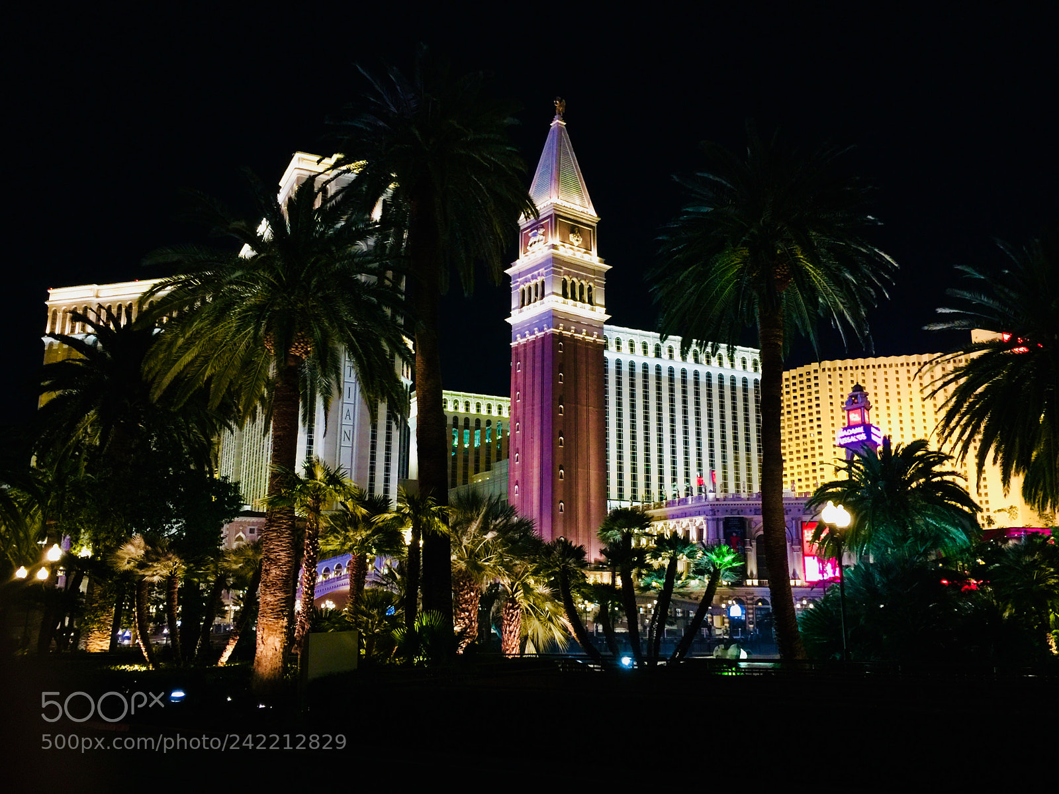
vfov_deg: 48.2
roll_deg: -0.9
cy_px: 397
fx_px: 887
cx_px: 530
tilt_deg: +13.0
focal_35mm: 29
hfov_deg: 61.7
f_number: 2.2
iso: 80
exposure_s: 1/4
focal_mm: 4.15
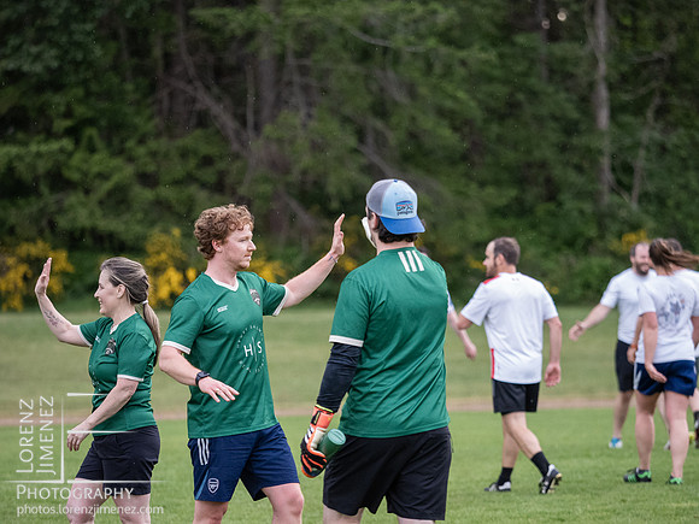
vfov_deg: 5.9
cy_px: 262
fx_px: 5048
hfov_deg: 7.9
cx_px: 350
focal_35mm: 250
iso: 2000
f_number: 2.8
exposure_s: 1/1000
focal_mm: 125
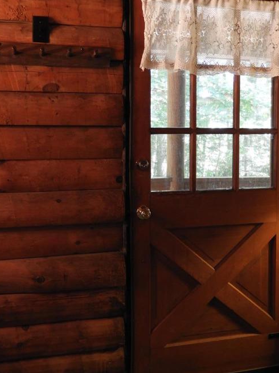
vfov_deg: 40.4
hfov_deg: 30.8
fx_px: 505
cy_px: 172
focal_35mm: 47
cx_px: 158
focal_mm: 7.2
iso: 400
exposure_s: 1/10
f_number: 3.8
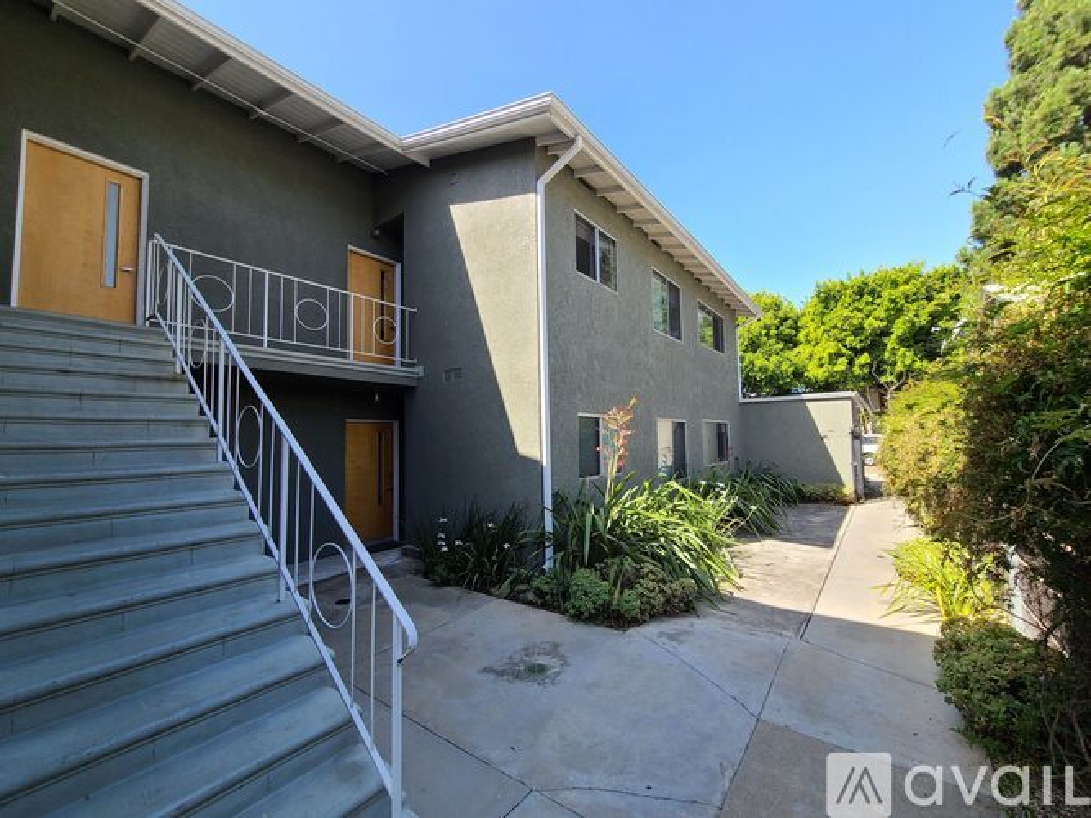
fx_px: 410
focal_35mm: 13
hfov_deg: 106.2
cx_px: 546
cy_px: 409
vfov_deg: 89.9
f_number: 2.2
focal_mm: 2.2
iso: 50
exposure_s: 1/546
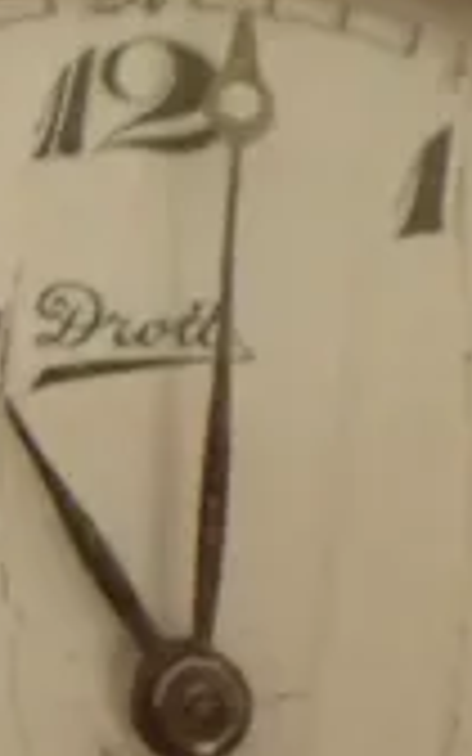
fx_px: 3108
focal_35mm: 151
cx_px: -751
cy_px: 706
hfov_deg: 7.9
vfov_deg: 13.7
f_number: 2.3
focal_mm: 5.5
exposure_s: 1/50
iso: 800
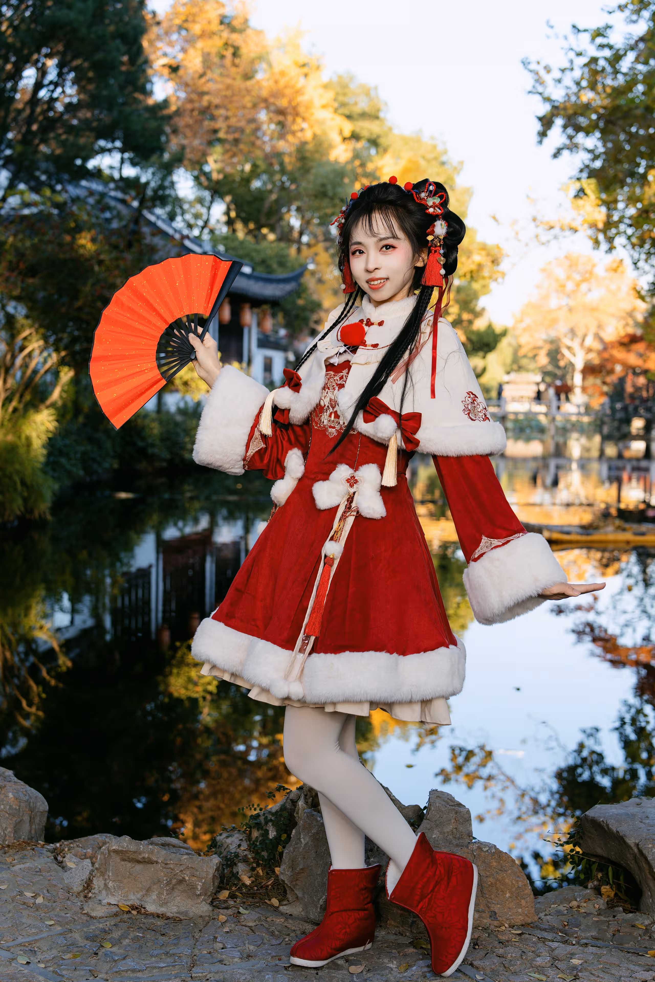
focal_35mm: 50
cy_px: 491
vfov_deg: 39.6
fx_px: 1364
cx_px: 328
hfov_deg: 27.0
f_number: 4
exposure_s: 1/100
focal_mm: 50
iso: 100
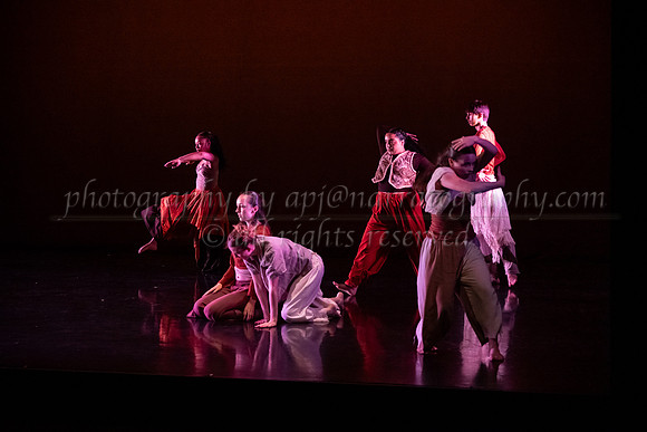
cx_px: 324
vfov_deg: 18.2
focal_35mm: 75
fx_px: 1348
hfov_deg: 27.0
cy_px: 216
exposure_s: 1/400
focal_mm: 75
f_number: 4
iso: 4000
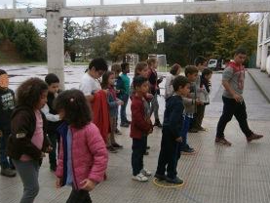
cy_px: 113
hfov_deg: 44.7
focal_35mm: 42
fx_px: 328
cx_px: 126
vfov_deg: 34.3
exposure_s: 1/320
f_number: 2.8
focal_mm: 4.7
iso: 80
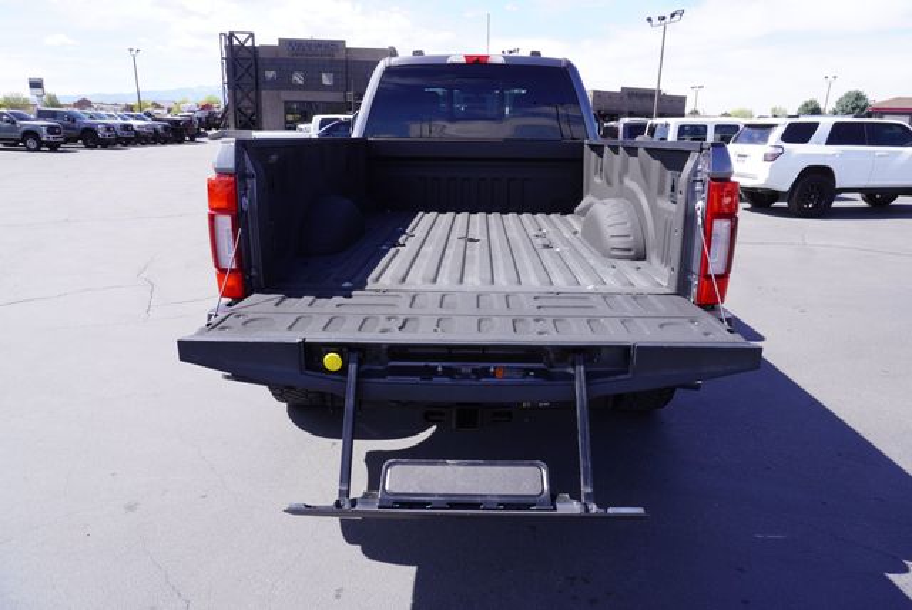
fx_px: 609
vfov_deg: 53.2
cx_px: 456
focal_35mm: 24
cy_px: 305
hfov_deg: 73.7
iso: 100
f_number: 8
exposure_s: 1/125
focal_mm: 16
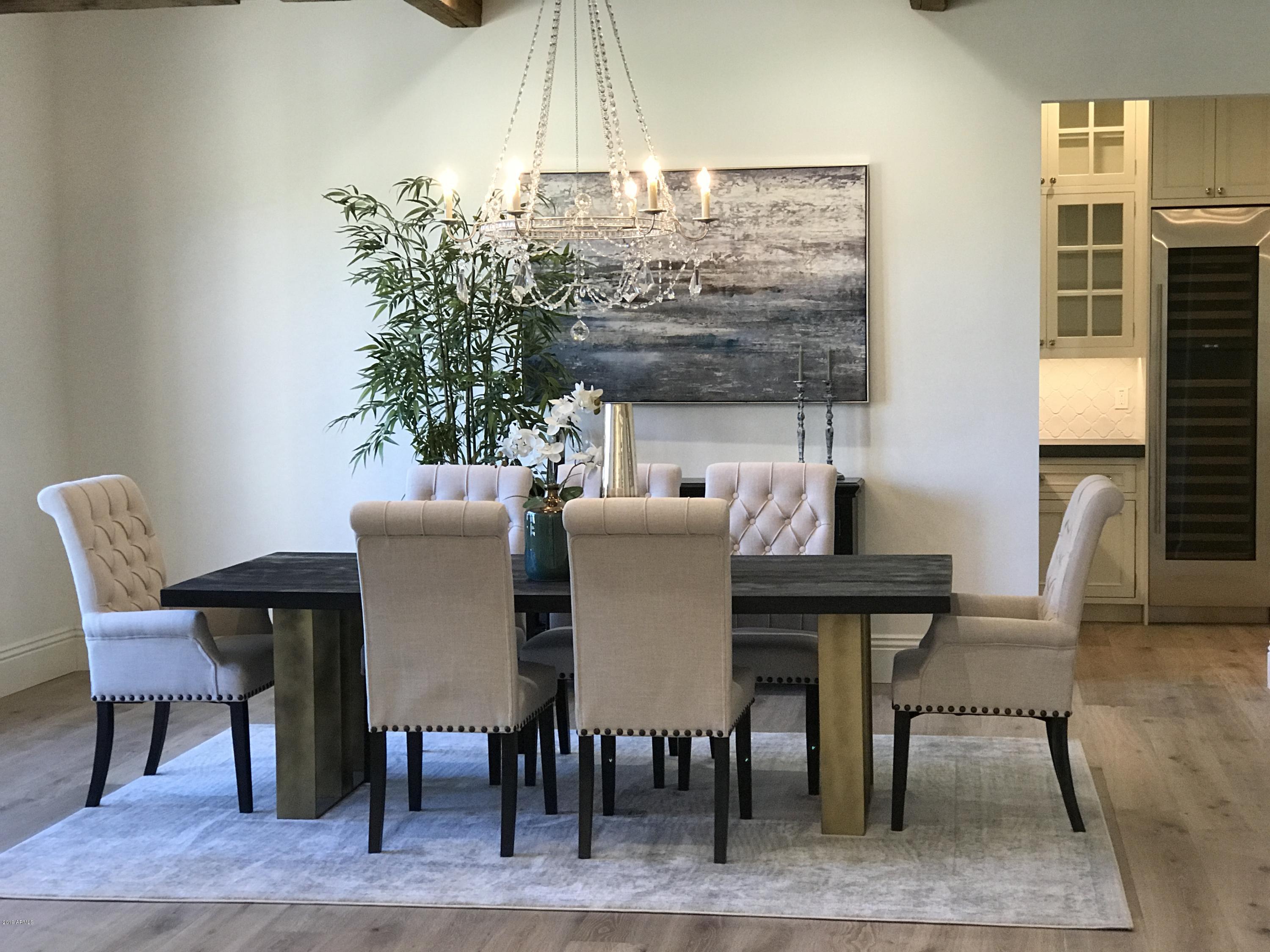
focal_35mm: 57
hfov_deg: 33.8
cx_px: 635
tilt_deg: -3.4
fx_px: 2091
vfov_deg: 25.7
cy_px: 476
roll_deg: +0.0
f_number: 2.8
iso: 125
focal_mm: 6.6
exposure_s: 1/60
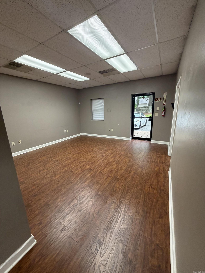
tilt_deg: -14.9
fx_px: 111
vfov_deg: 102.1
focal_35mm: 14
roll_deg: +2.5
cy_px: 136
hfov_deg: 85.7
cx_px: 102
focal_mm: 2.22
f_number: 2.2
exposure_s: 1/60
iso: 250
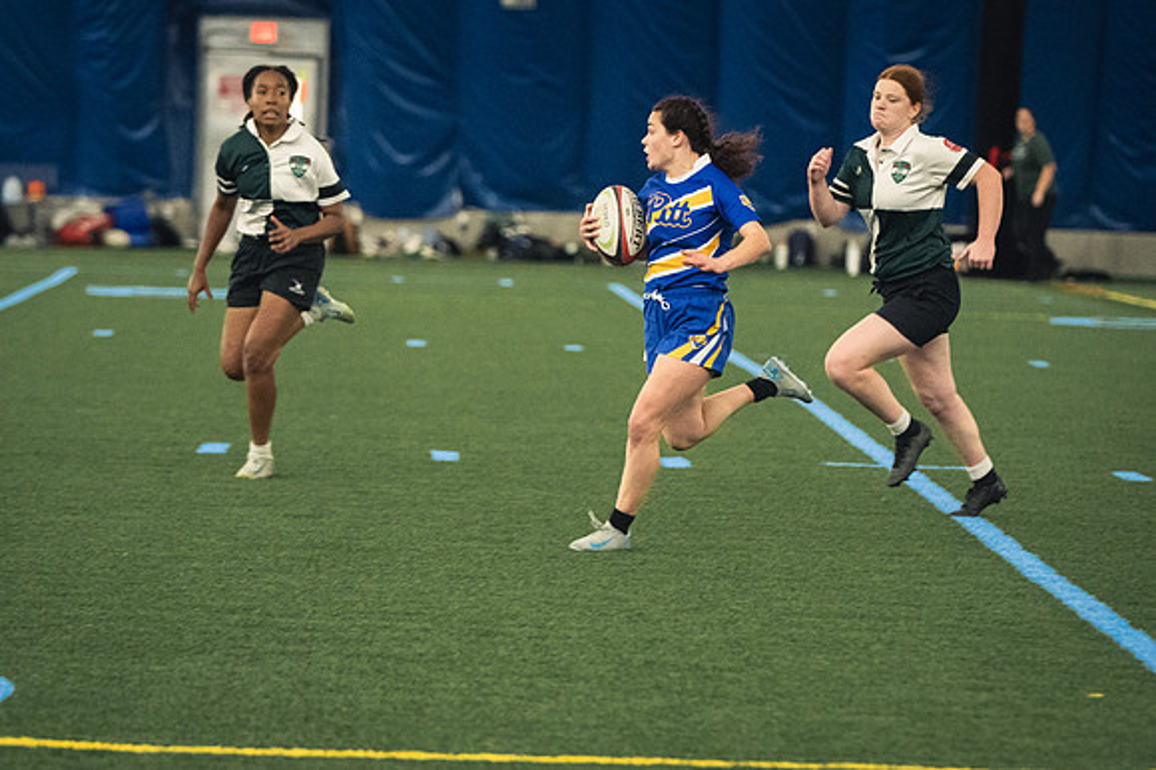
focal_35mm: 202
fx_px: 6482
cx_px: 578
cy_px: 385
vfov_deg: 6.8
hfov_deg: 10.2
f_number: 2.8
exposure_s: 1/500
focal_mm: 135
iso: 8000
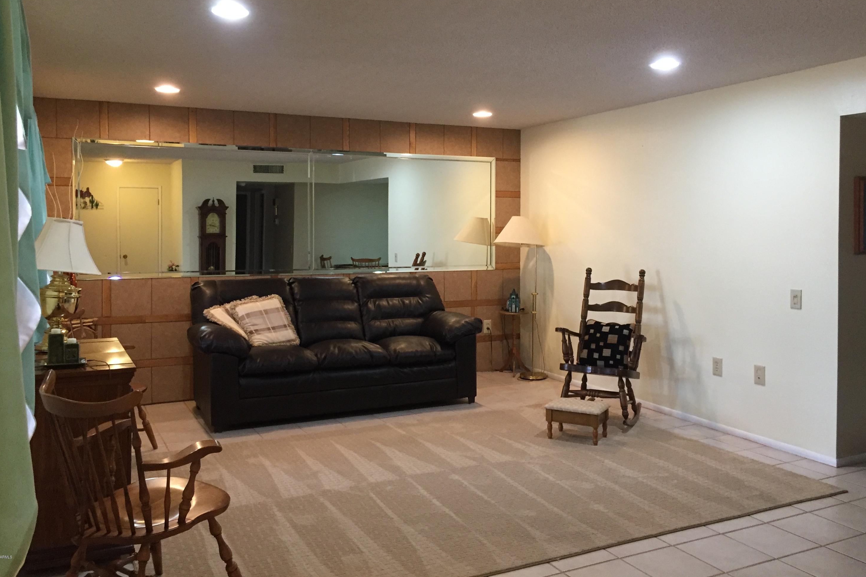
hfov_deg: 60.3
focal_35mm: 31
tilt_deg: -1.5
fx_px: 746
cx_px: 434
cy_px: 244
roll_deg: -2.1
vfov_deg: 42.2
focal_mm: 4.15
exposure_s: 1/30
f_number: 2.2
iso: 125
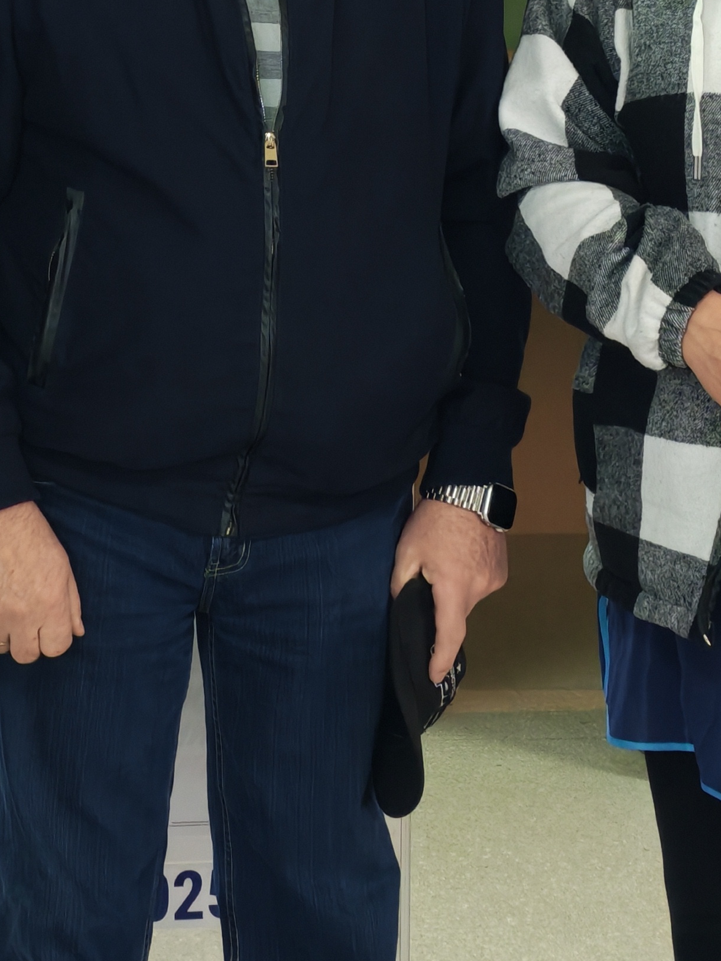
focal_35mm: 136
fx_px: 3776
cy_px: -15
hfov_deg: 10.9
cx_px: 165
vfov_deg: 14.3
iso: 640
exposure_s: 1/50
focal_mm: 6.12
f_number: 1.9
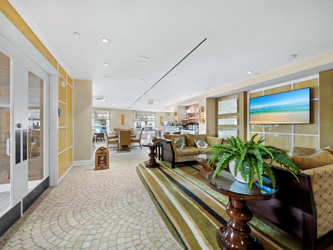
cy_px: 125
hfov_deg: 102.0
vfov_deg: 85.7
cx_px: 166
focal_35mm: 14
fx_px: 135
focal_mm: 7
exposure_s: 1
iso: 400
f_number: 9
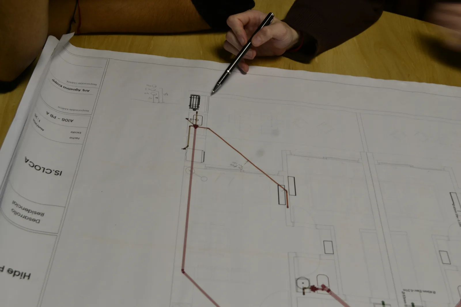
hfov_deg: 45.0
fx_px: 557
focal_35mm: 44
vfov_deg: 30.9
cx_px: 230
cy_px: 154
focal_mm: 29
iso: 140
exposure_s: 1/13
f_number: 9
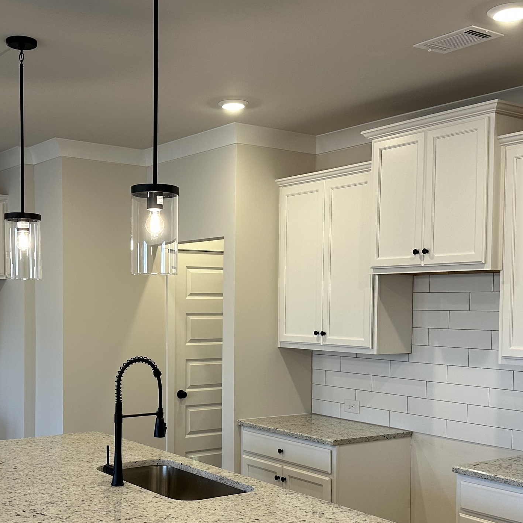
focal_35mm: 46
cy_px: 331
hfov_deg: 36.5
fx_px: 786
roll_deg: -0.7
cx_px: 180
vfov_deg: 36.6
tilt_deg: -2.7
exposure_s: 1/120
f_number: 1.78
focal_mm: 6.86
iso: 125
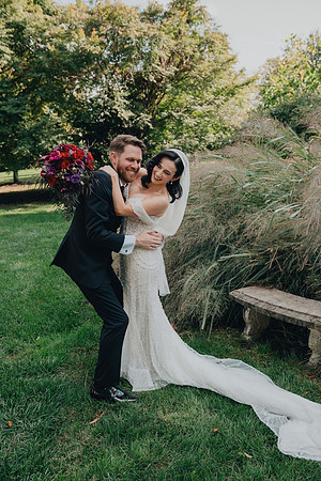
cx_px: 160
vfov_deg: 60.3
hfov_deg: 42.3
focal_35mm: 31
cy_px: 240
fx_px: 415
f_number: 4
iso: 400
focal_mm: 31
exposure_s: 1/500
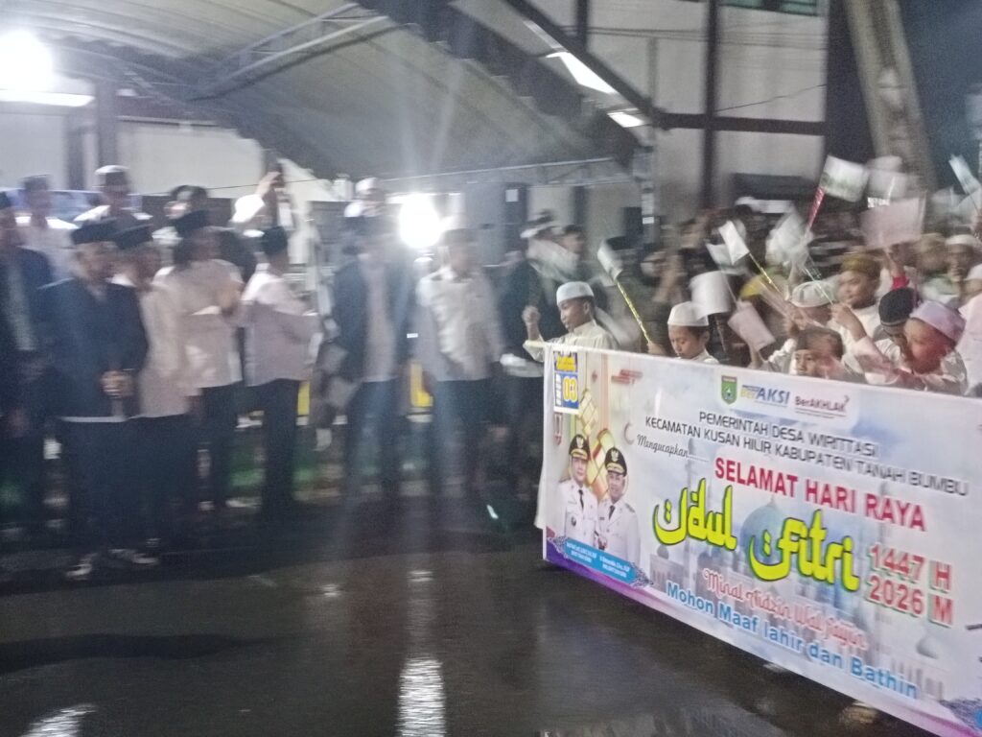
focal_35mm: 39
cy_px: 368
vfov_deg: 36.8
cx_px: 491
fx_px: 1106
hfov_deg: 47.9
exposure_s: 1/16.7
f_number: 1.79
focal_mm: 4.84
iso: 4194
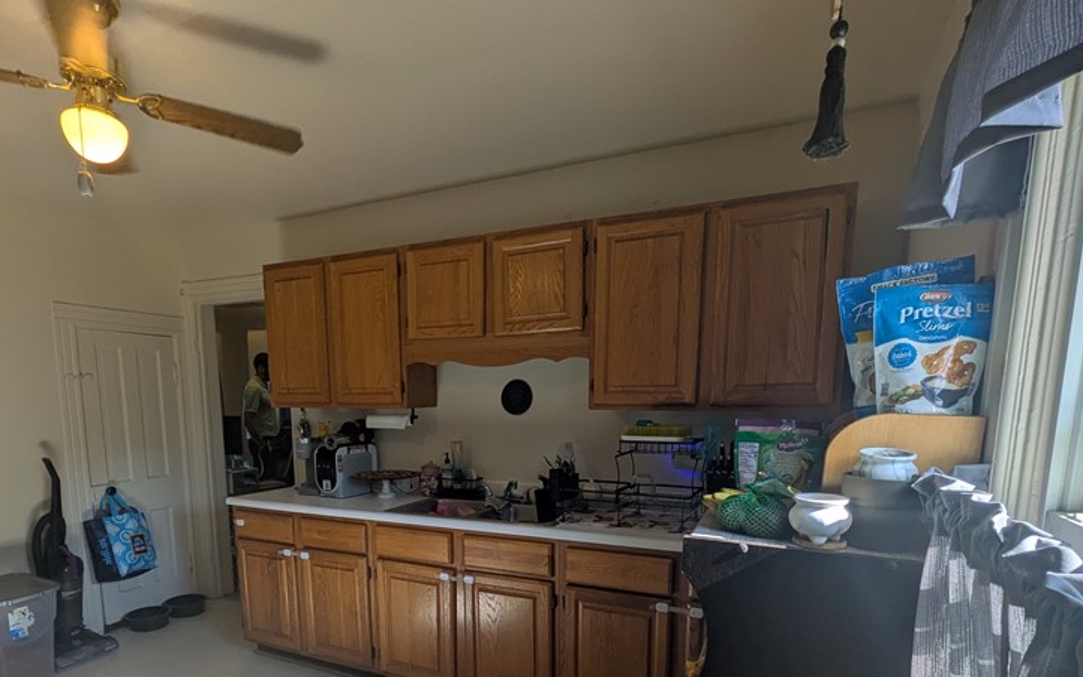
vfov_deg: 55.1
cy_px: 491
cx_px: 476
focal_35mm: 21
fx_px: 620
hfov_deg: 81.9
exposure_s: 1/137
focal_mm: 1.83
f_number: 2.2
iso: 38
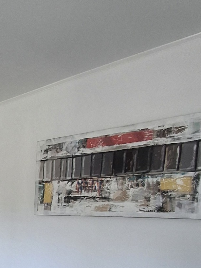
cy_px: 256
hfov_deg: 26.5
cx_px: -71
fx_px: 348
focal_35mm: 45
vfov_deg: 38.3
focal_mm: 1.64
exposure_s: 1/40
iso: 100
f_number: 2.2
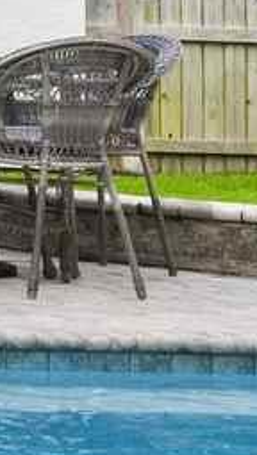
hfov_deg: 4.9
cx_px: -1149
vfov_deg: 11.2
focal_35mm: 189
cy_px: -37
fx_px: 2283
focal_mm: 15
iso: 400
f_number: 11
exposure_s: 1/160
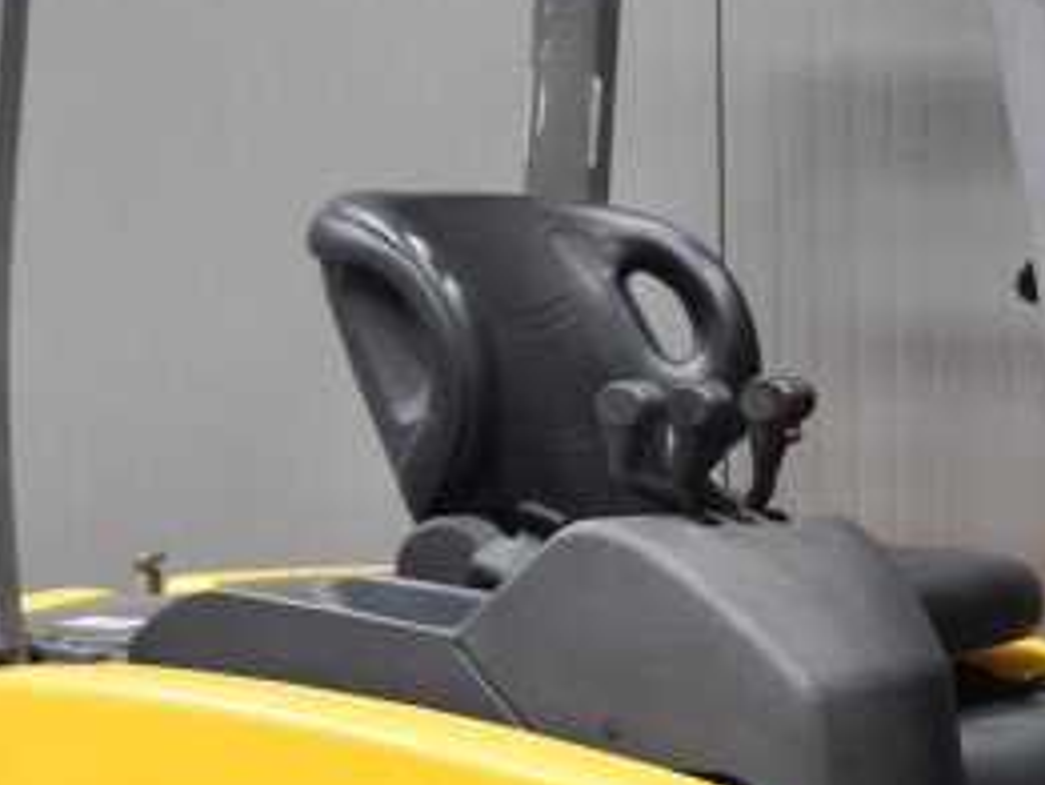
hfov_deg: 12.2
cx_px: 1153
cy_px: 521
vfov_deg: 9.3
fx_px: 4802
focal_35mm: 159
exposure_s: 1/50
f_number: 4.5
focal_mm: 24
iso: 1600
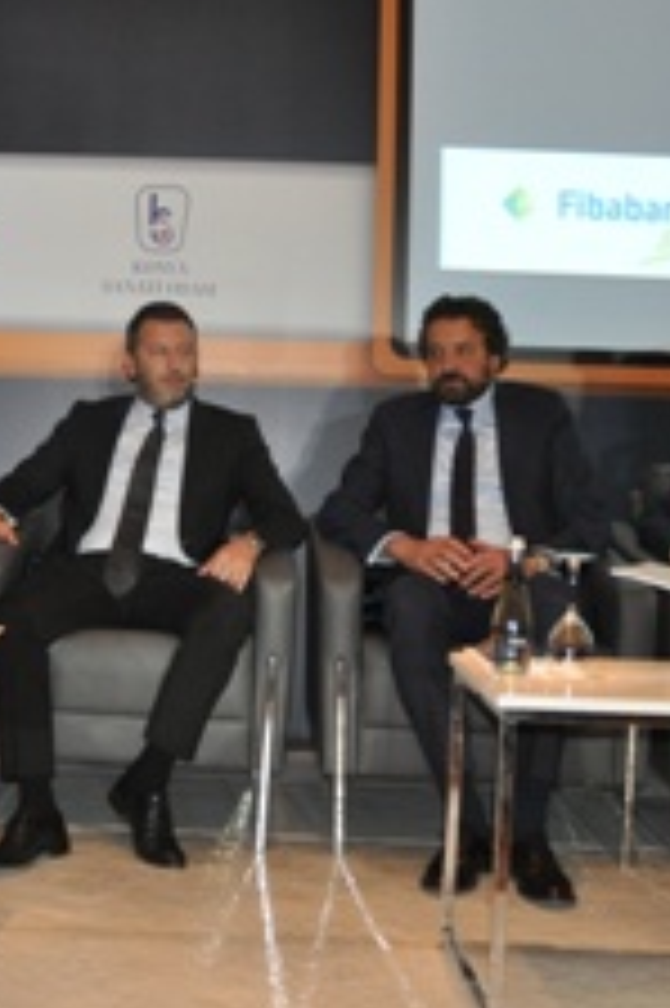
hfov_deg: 24.5
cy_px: 364
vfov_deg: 36.6
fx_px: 1510
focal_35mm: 54
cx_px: 112
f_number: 3.5
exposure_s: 1/60
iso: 800
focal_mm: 18
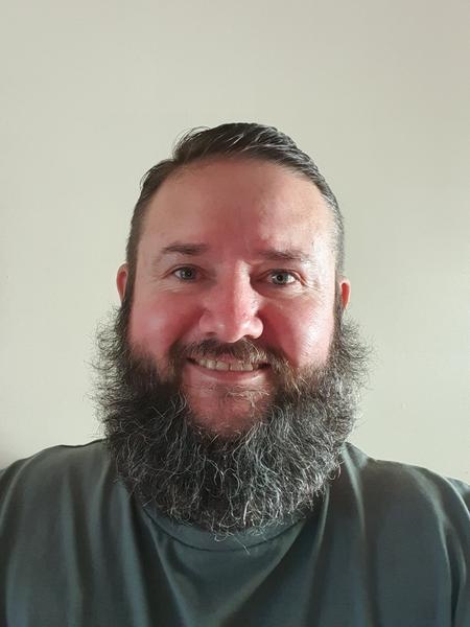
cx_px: 235
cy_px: 314
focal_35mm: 32
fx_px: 579
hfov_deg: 44.2
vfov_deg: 56.8
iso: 800
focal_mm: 3.3
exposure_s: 1/25
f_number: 1.9
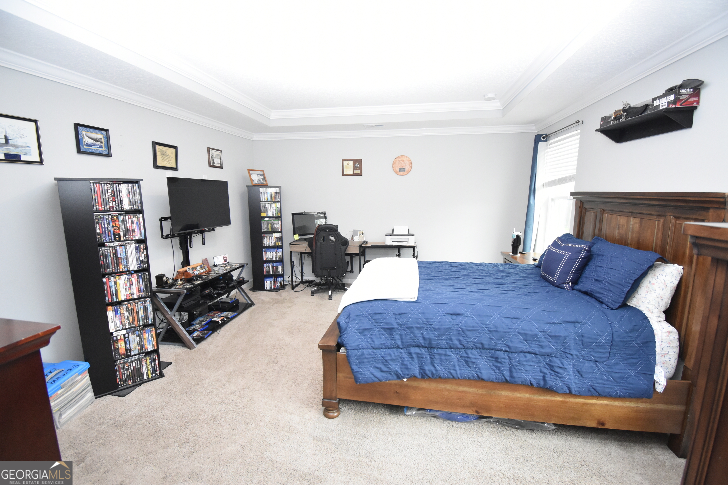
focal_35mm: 15
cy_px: 242
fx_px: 303
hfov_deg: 100.4
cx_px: 364
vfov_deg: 77.3
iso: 2200
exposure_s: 1/60
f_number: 4.5
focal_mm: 10
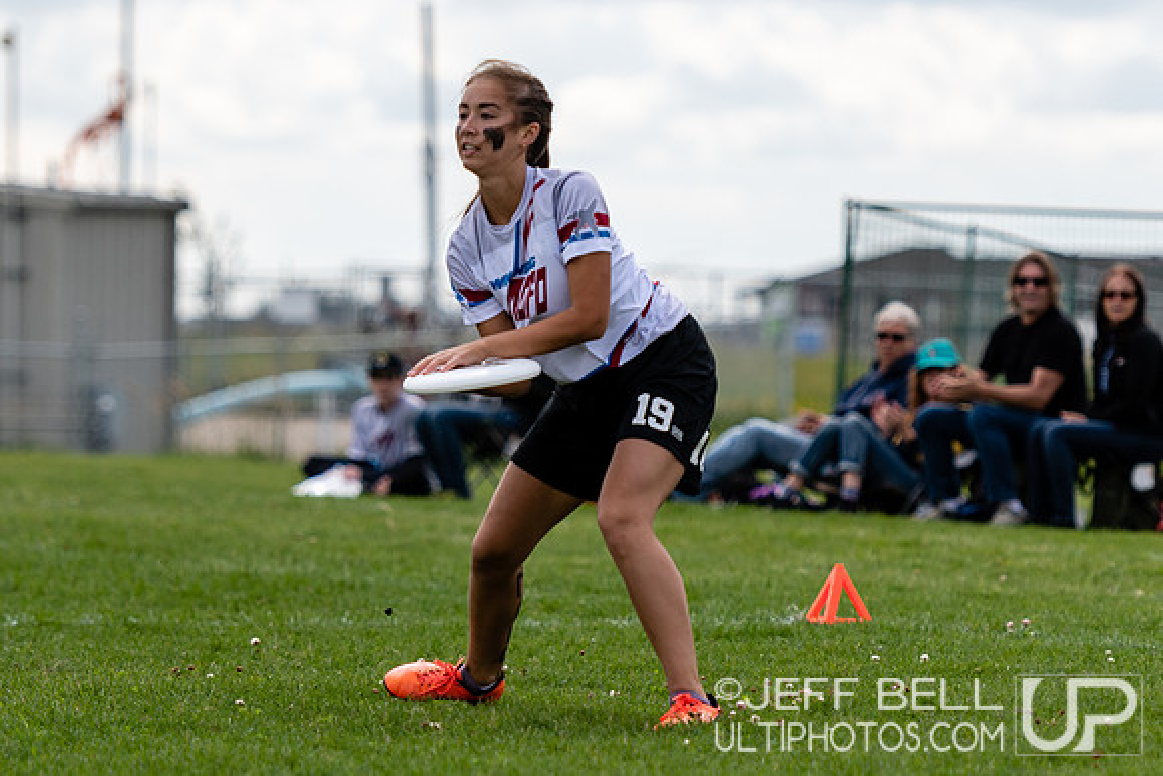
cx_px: 634
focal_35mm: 279
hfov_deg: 7.4
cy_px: 376
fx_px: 9000
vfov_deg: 4.9
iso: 100
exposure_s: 1/2500
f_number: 2.8
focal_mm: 135
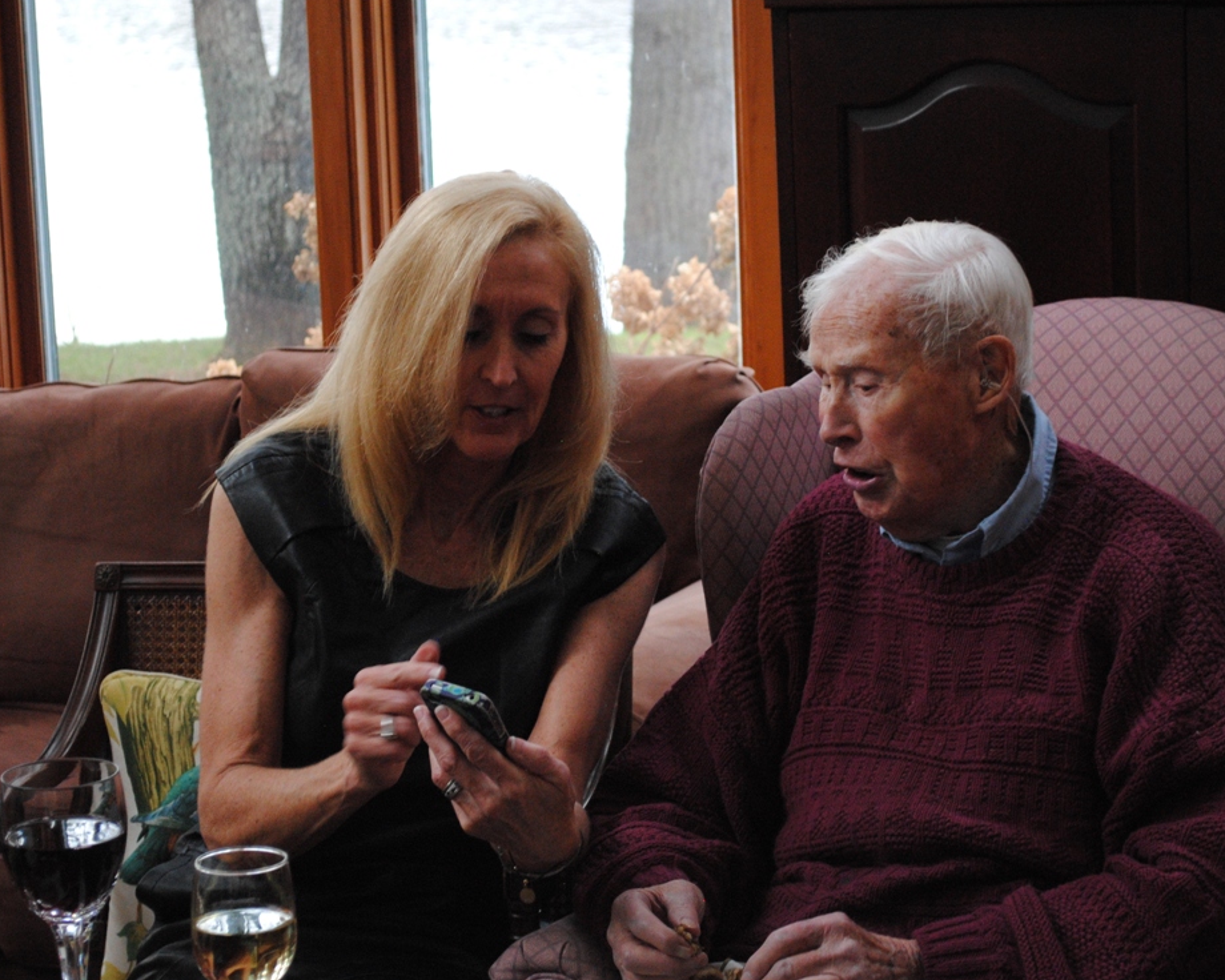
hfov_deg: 21.7
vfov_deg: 17.5
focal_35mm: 88
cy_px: 491
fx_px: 3190
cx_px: 719
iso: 800
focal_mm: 52
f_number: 5.6
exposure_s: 1/40
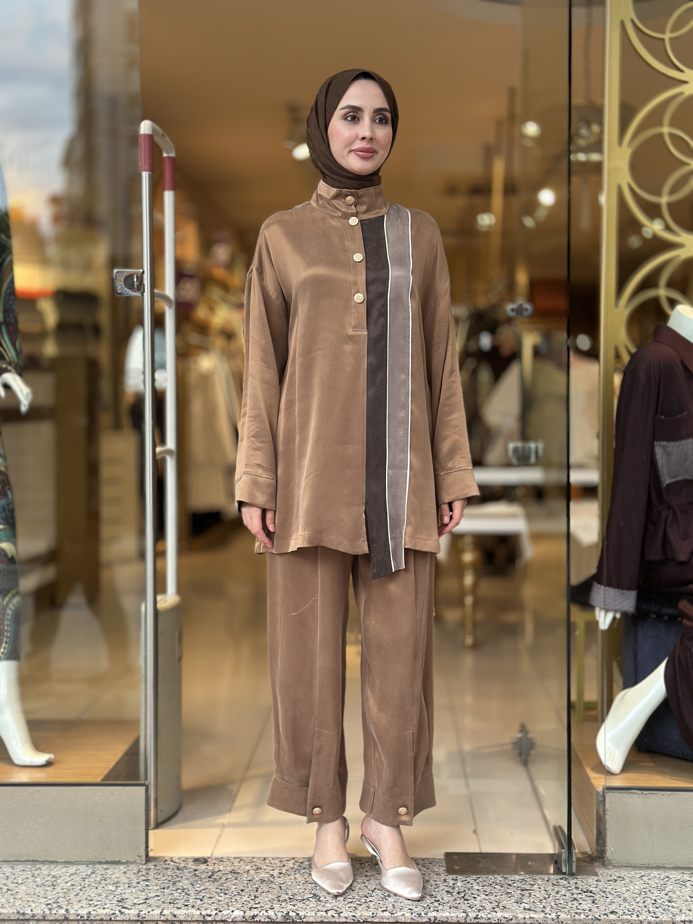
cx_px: 346
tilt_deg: -2.7
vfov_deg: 39.7
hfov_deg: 30.3
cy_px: 462
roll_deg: -0.9
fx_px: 1281
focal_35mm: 48
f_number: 1.78
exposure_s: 1/161
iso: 125
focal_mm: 6.86
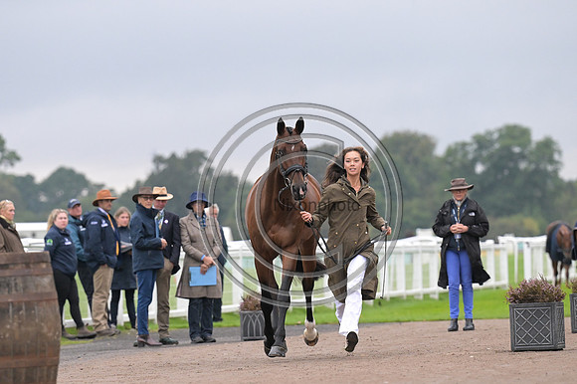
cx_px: 288
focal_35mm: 247
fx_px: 3956
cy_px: 192
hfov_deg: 8.3
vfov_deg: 5.6
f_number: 3.5
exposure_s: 1/1250
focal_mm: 165
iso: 2800
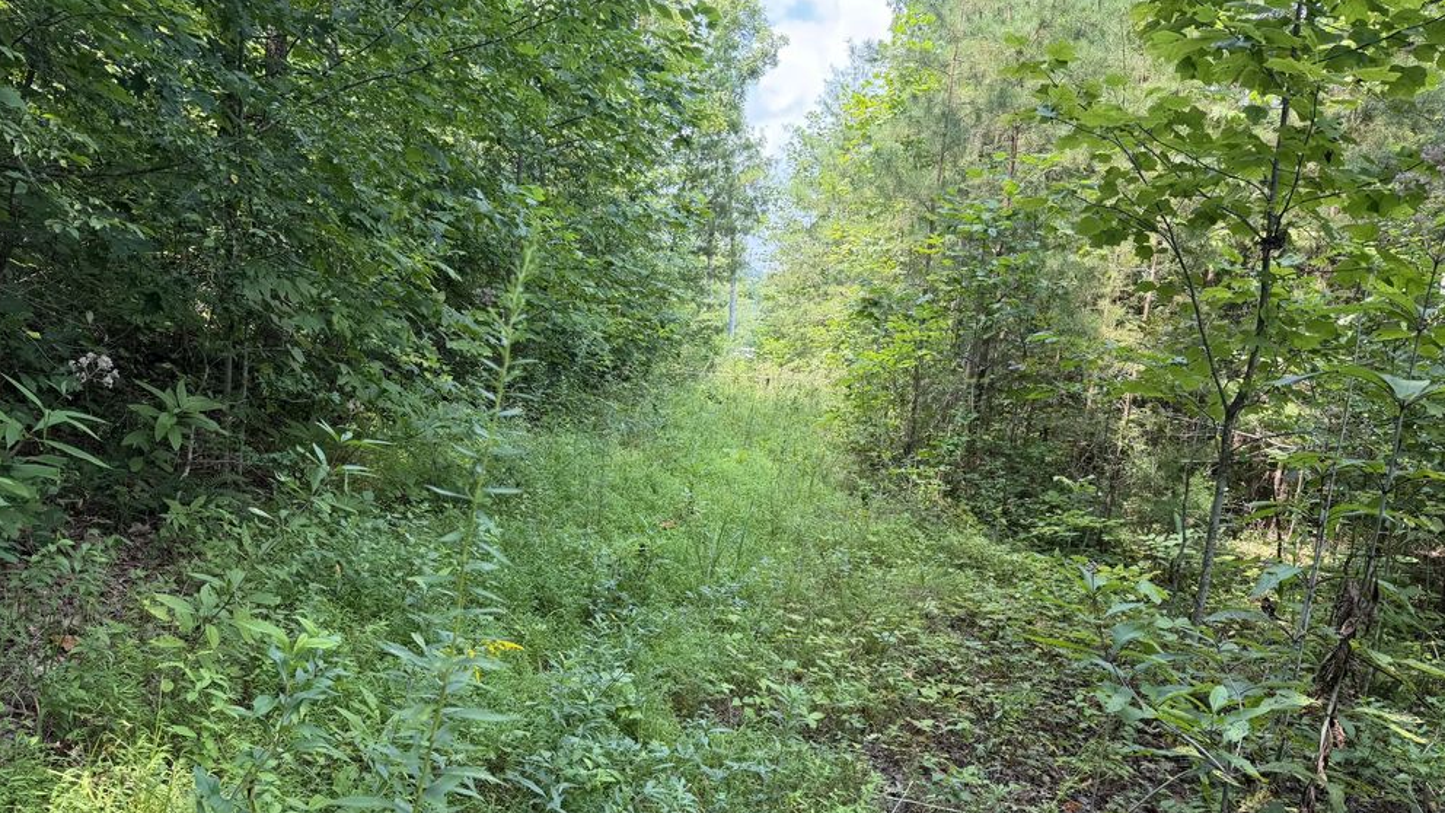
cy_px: 533
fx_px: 1035
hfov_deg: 69.9
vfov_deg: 42.4
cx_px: 733
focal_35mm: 27
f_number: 1.78
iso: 100
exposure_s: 1/416
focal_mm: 6.76
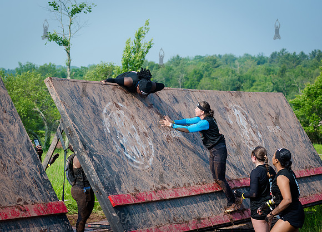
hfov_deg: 22.0
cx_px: 136
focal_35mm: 90
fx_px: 829
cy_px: 107
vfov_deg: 15.9
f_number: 4.5
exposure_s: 1/1250
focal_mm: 80
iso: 250
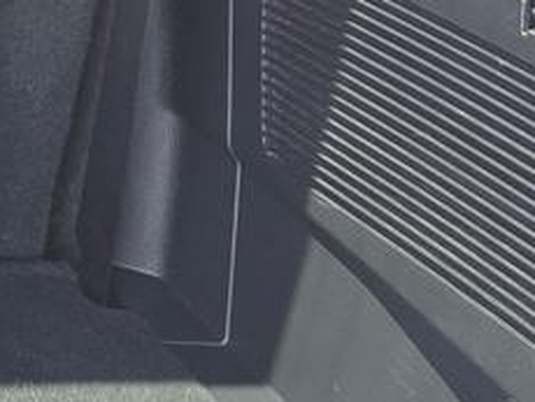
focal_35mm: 128
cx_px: -898
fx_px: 1980
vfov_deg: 11.3
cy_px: -114
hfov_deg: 11.5
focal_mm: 6.3
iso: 64
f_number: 1.7
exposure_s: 1/180
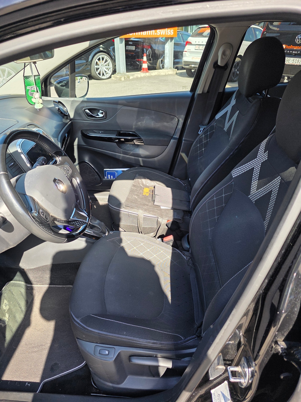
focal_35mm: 23
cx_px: 150
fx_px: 267
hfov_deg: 58.9
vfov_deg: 73.9
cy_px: 201
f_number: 1.7
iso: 32
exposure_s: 1/359
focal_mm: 6.3
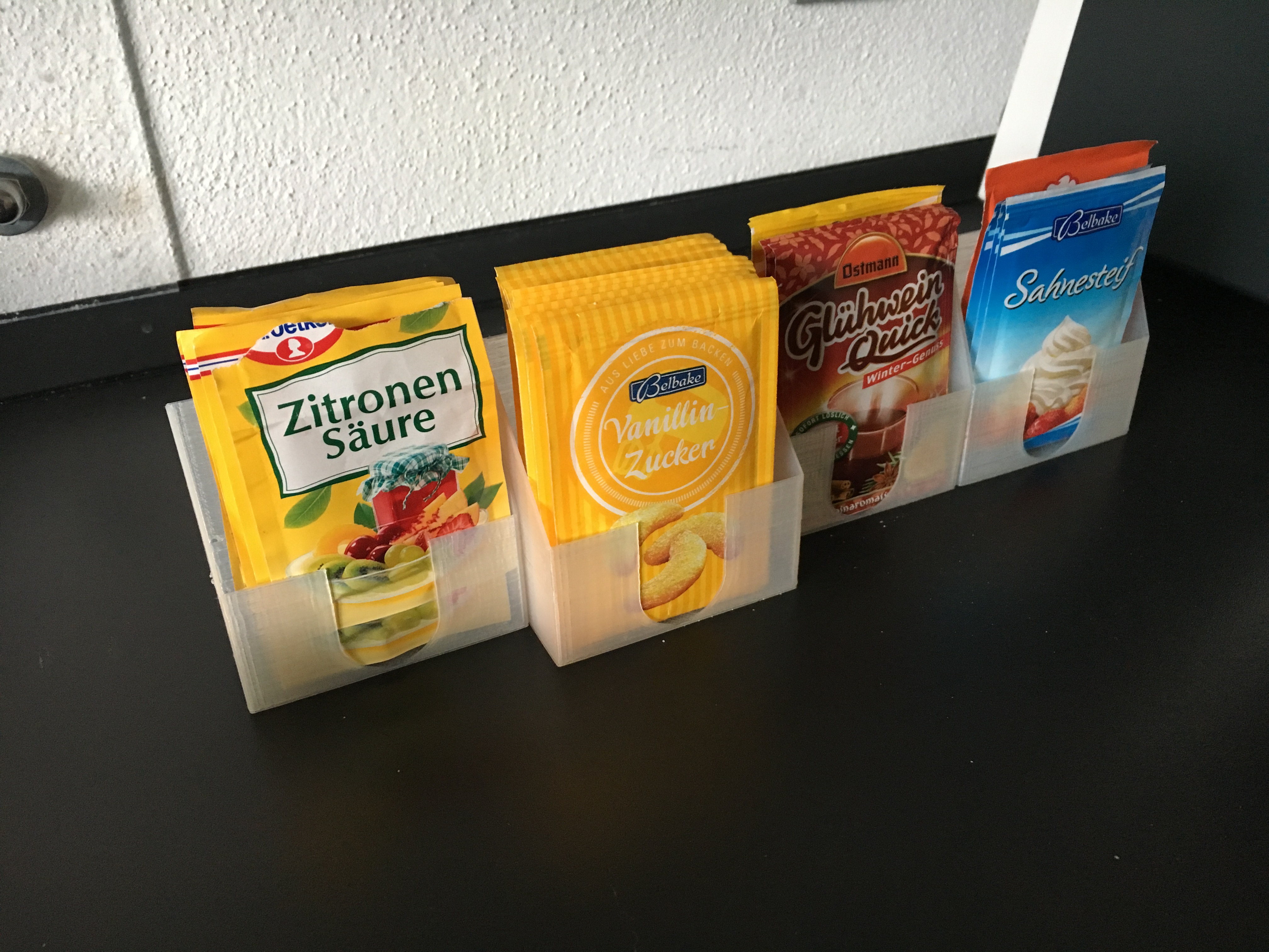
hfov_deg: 61.7
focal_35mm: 29
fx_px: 1063
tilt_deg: -31.2
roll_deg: +0.9
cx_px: 634
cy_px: 476
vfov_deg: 48.2
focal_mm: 4.15
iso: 200
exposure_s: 1/33
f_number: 2.2
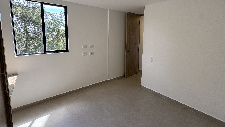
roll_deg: +0.0
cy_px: 48
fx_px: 107
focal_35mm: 18
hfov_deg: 92.7
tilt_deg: -5.7
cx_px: 110
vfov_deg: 60.3
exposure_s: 1/131
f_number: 2.2
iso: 64
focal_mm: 2.22
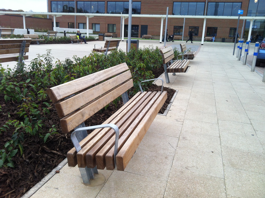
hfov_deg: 52.7
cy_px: 99
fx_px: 268
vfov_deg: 40.6
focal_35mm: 35
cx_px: 132
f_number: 2.8
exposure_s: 1/142
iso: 80
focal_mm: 3.85
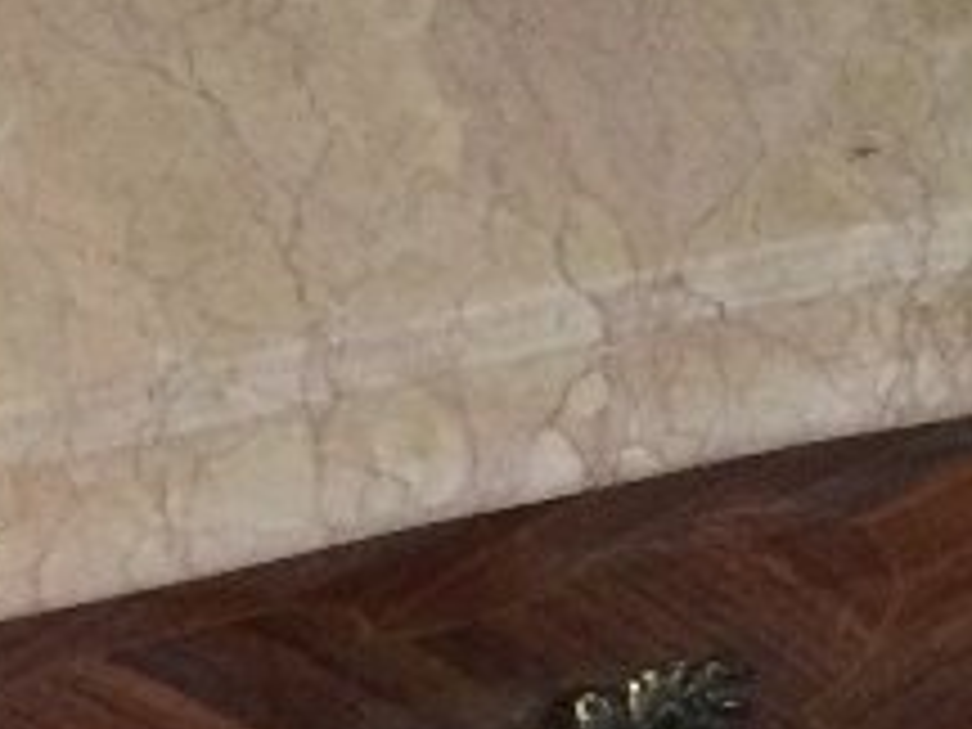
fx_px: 4830
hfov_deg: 10.6
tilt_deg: -52.5
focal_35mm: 172
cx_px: -932
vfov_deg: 8.4
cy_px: -374
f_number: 2.4
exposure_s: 1/33
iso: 50
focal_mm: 3.3
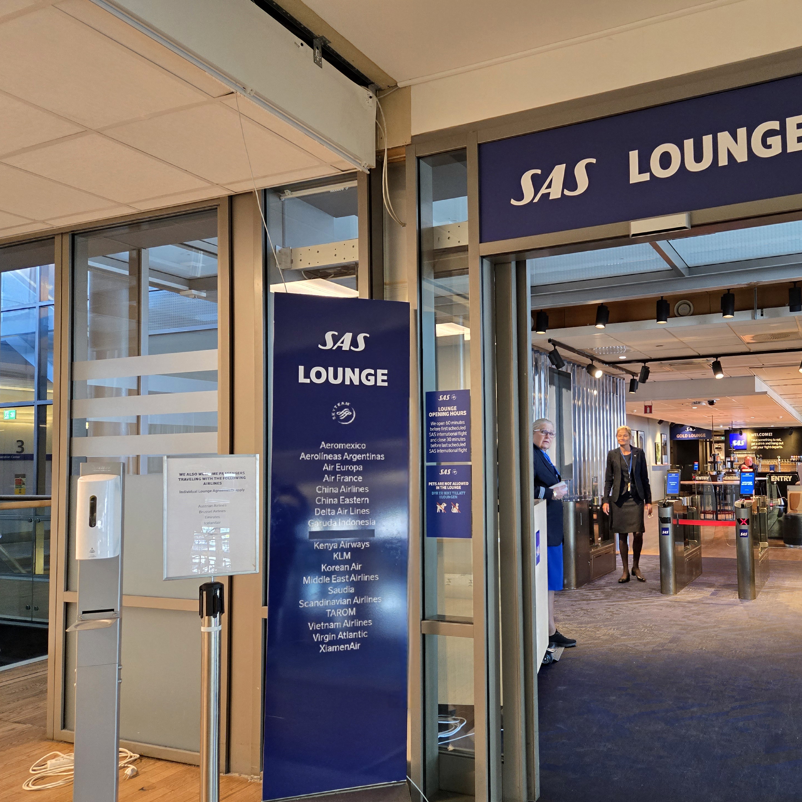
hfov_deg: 56.4
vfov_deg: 57.3
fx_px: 734
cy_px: 414
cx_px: 519
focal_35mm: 28
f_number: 1.8
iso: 400
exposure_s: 1/101
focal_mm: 5.4
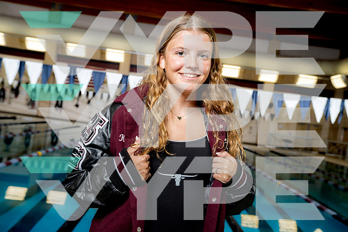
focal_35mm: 39
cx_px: 174
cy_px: 116
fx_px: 377
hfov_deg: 49.5
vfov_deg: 34.2
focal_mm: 39
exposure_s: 1/250
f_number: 5.6
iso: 320
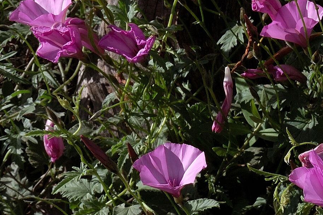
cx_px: 351
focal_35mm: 119
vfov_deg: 11.4
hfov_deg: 16.7
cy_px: 191
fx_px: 1067
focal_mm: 30
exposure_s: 1/125
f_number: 16
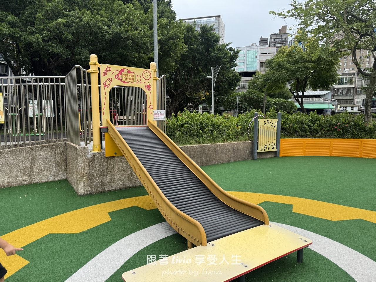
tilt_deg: -4.9
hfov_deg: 71.6
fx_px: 261
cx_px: 188
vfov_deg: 56.8
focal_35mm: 24
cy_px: 141
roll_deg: +0.0
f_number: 1.78
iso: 80
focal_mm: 6.76
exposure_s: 1/1151
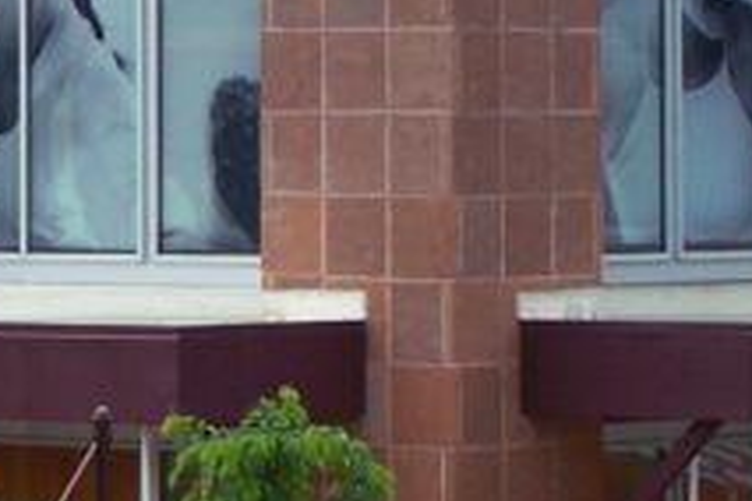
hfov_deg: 6.4
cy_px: 129
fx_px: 6684
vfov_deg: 4.3
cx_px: -53
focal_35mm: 320
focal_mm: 10.7
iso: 80
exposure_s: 1/1000
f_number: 3.2
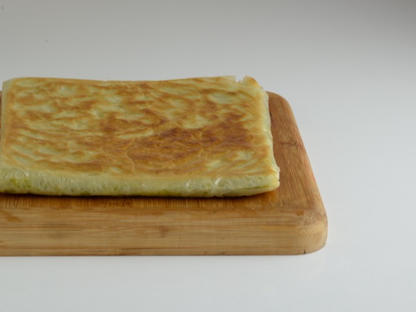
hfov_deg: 14.3
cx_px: 139
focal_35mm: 138
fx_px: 1659
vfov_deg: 10.8
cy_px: 171
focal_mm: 105
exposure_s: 1/6
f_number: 16
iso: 125
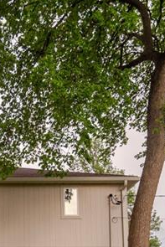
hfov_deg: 24.5
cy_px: 261
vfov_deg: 33.9
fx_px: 357
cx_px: -10
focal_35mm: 52
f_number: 3.5
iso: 100
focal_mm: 20
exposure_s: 1/3200
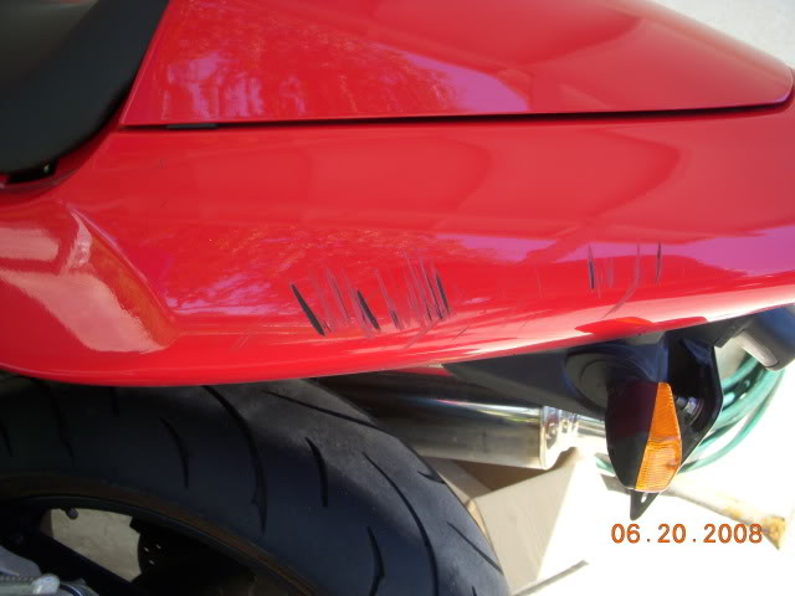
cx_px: 398
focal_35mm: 38
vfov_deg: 37.7
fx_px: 873
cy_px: 298
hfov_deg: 49.0
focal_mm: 6.3
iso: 100
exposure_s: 1/160
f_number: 3.3
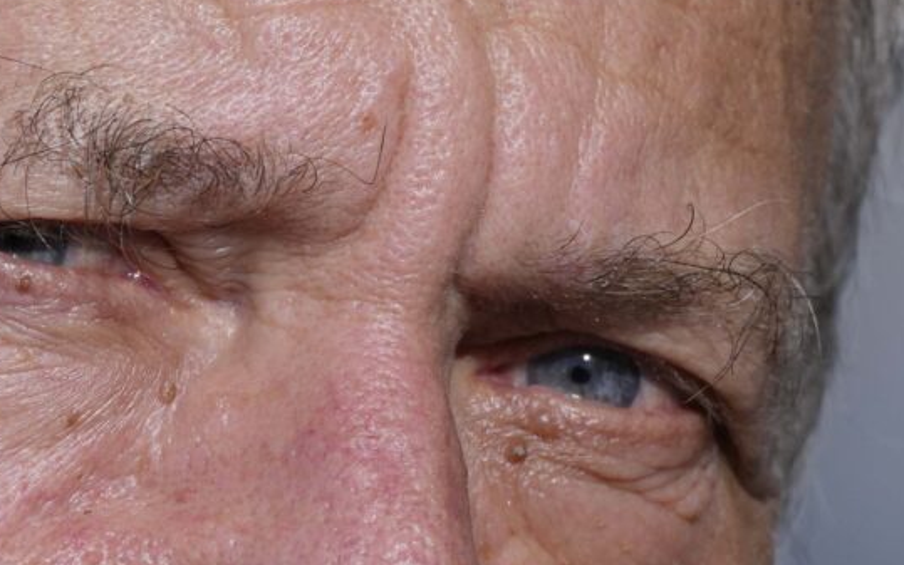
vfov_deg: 0.7
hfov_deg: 1.1
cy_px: 551
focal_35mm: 1935
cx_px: 163
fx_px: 47677
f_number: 5.6
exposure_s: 1/1000
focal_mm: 400
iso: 250
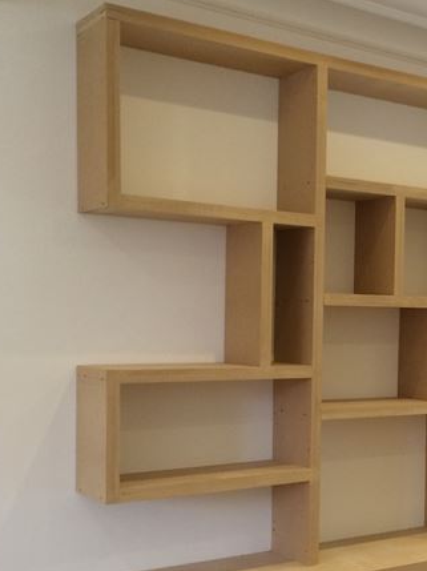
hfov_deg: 25.3
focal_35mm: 56
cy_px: 361
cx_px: 380
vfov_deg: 34.2
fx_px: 922
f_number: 2.2
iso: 200
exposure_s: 1/33
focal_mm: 4.12
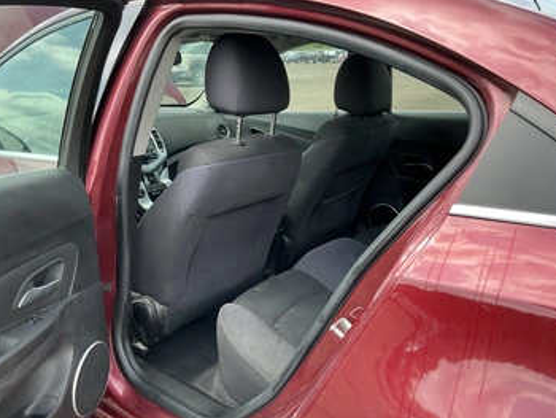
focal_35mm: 32
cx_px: 262
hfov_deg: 56.7
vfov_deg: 44.2
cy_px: 226
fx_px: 514
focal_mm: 3
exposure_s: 1/154
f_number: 1.8
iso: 20
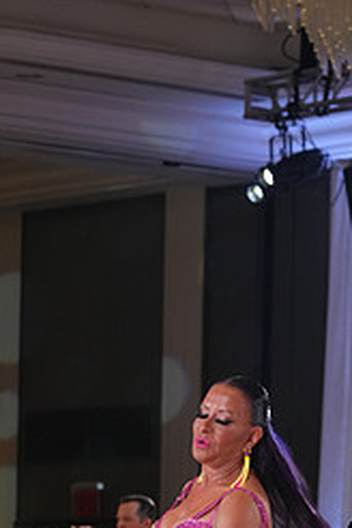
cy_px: 614
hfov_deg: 5.5
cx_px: 372
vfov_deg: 8.2
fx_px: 3637
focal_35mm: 248
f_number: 5
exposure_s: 1/200
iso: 1600
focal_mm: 105
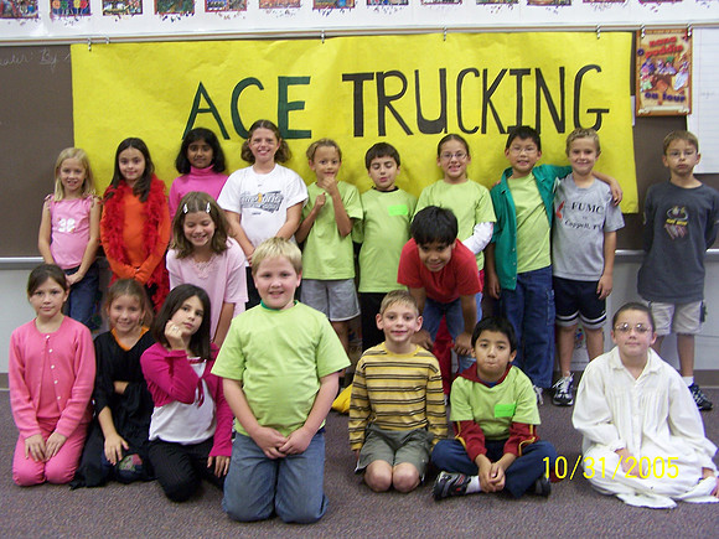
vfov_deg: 36.0
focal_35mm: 40
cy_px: 270
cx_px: 360
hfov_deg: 46.8
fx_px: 831
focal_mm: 6.7
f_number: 2.8
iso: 140
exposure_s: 1/8
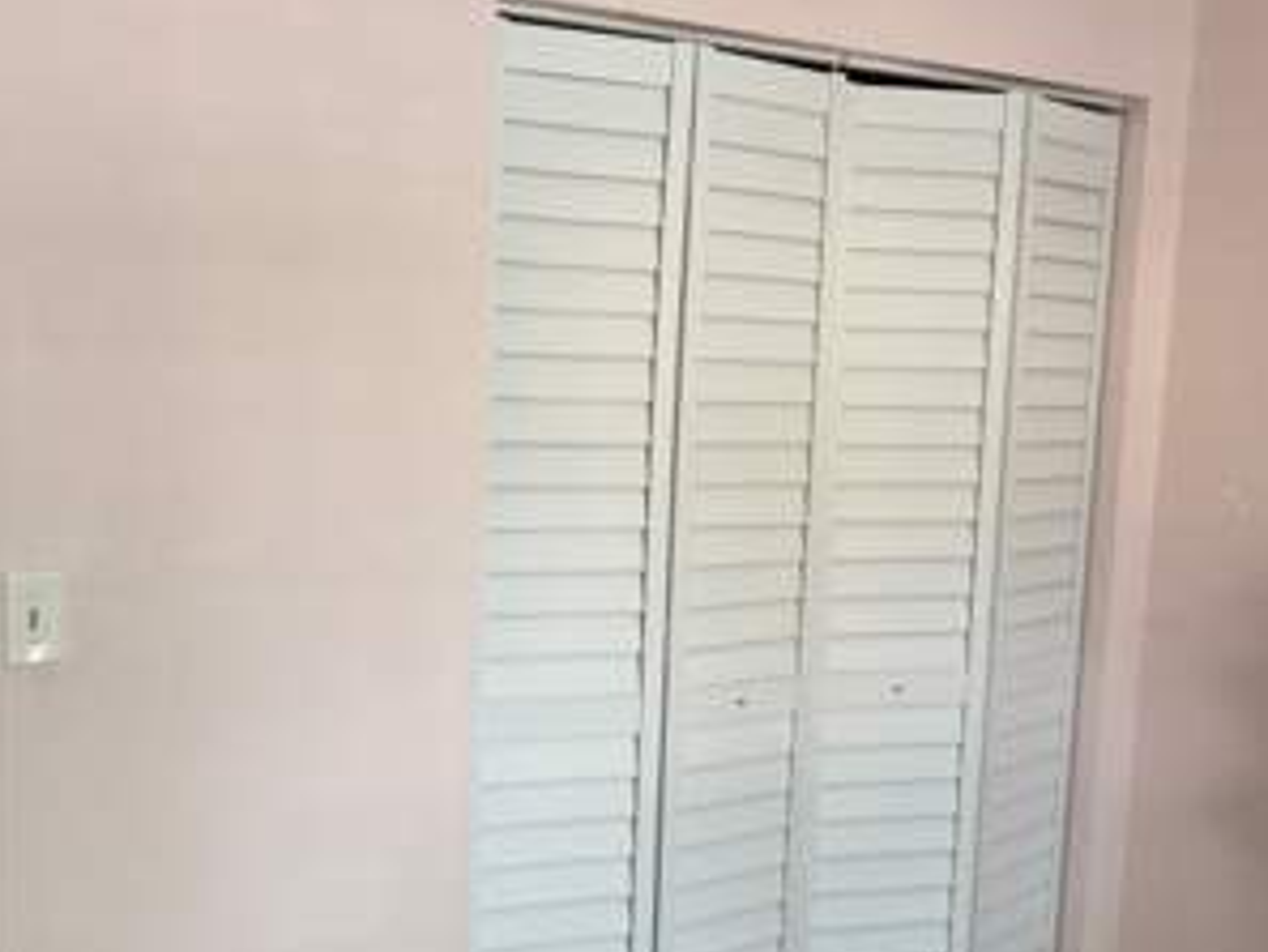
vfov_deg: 34.2
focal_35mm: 42
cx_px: 333
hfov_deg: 43.5
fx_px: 1539
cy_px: 589
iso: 64
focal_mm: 4.25
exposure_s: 1/60
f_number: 1.8
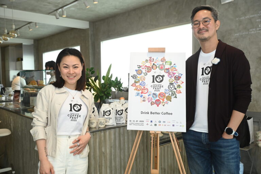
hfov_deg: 55.8
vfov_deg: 38.9
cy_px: 87
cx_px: 130
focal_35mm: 34
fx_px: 246
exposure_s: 1/200
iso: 1600
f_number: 5.6
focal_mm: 34
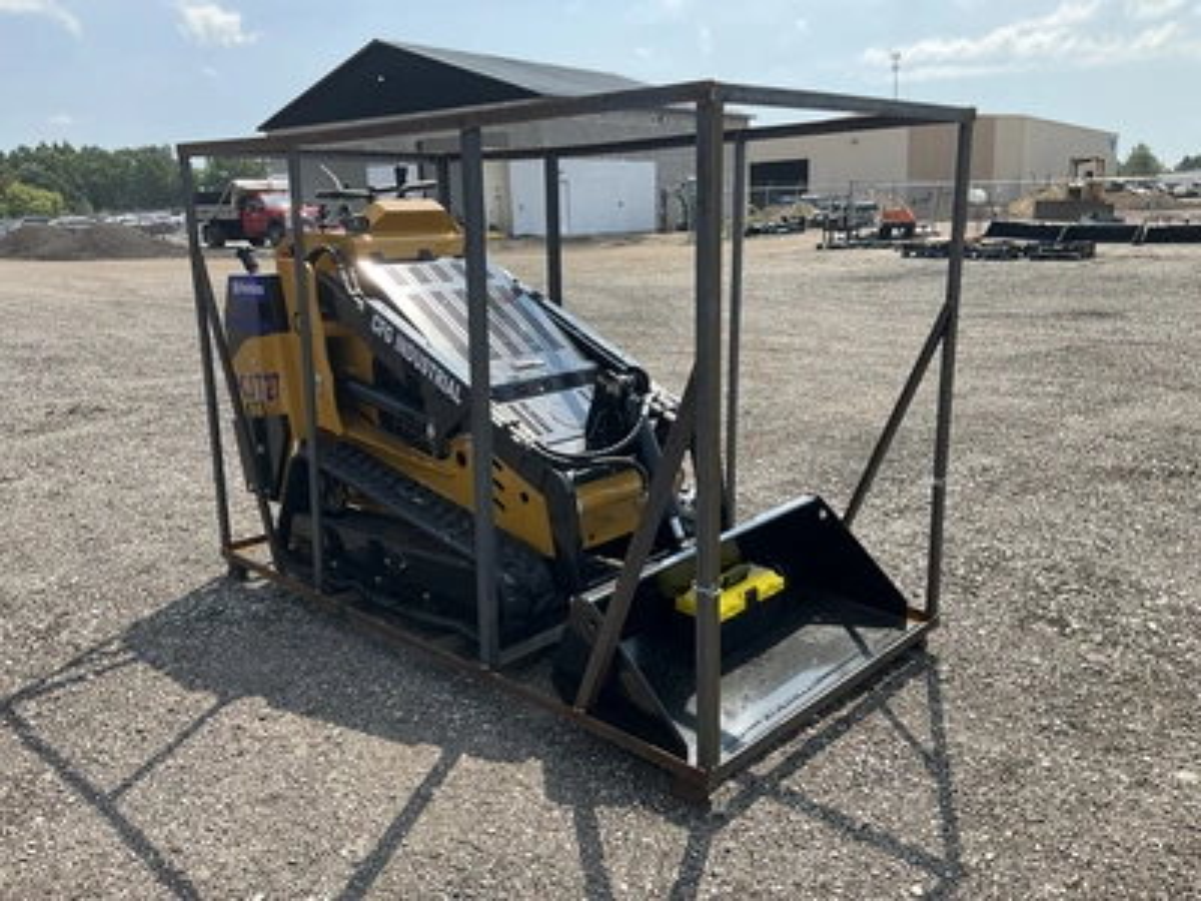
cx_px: 600
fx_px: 1006
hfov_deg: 61.7
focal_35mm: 29
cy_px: 450
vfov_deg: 48.2
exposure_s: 1/1055
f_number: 1.8
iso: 25
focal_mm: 3
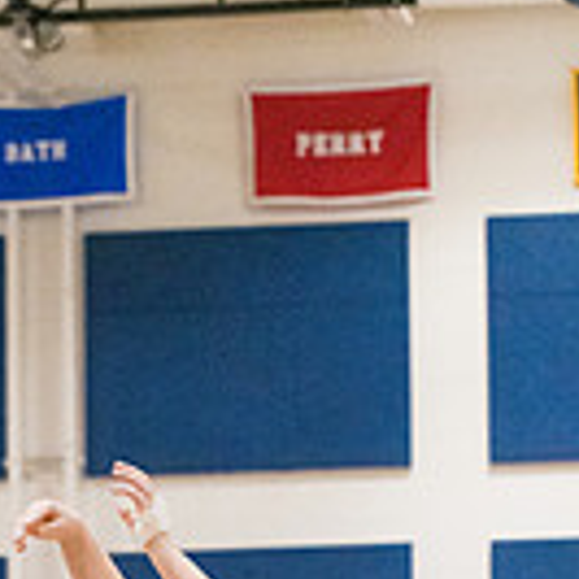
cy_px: 919
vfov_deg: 6.9
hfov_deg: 7.1
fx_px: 4693
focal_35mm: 248
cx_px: 226
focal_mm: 86
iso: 10000
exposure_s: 1/1600
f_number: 4.5
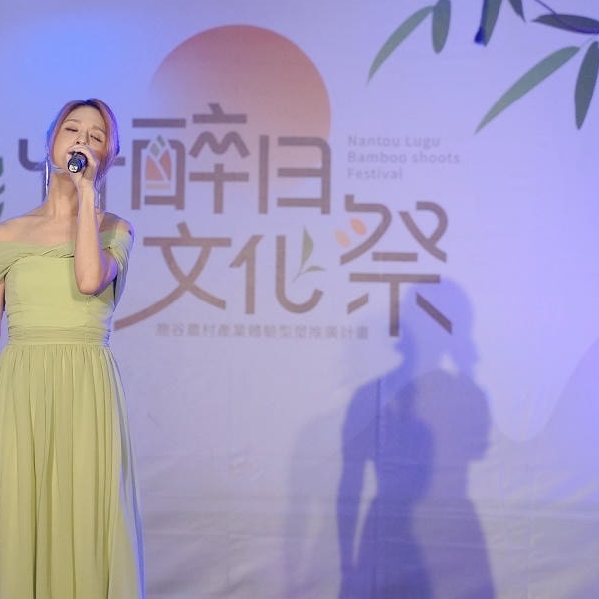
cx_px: 75
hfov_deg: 13.6
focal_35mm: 127
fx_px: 2486
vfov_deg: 13.7
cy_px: 241
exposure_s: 1/160
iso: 4000
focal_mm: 75
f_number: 4
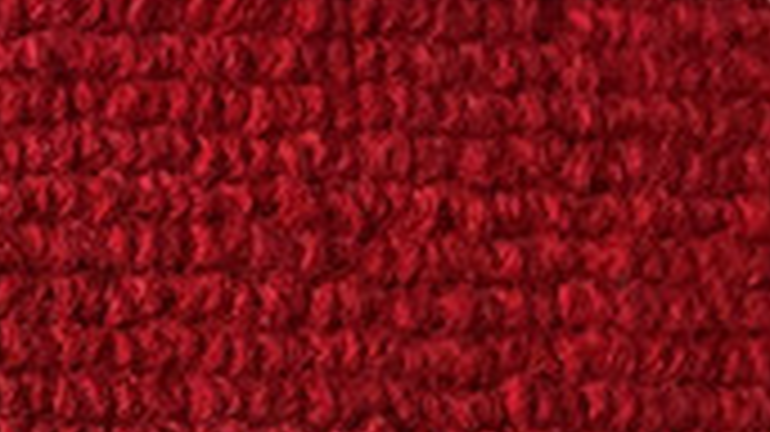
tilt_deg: -85.3
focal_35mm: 157
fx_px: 3204
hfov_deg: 12.6
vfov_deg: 6.9
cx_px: -581
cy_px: 1357
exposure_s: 1/33
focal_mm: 4.15
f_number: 2.2
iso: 40
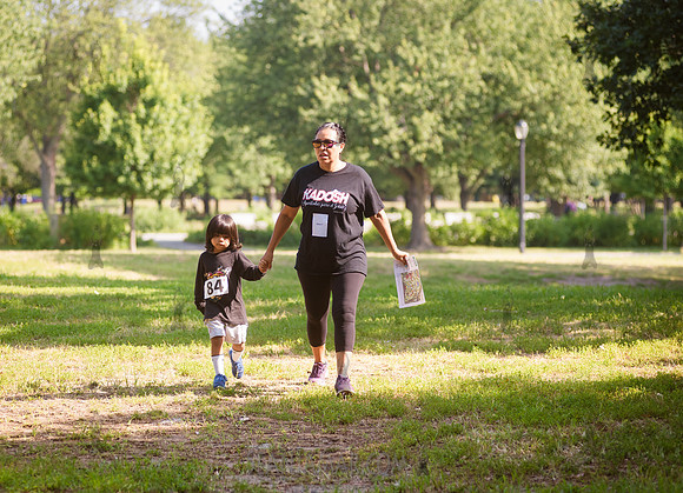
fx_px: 2768
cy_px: 227
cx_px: 285
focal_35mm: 142
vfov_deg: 10.2
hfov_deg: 14.1
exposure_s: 1/1250
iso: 500
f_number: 3.5
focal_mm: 125
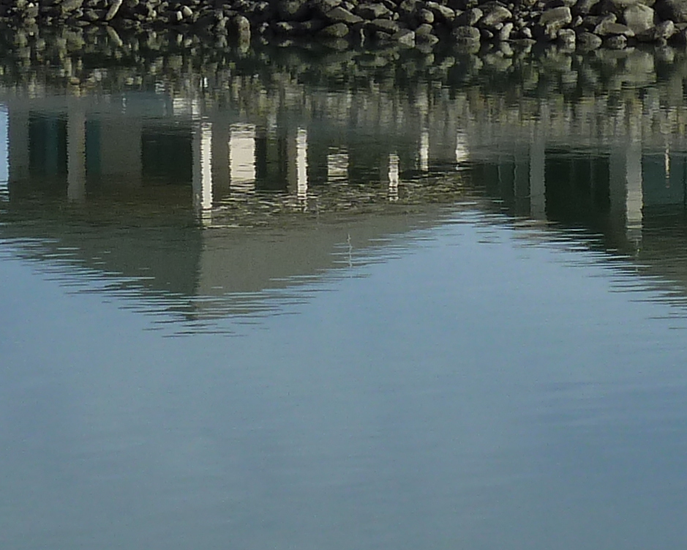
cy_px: -107
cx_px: 369
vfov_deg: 8.4
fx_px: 3720
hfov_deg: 10.5
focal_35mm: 183
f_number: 5
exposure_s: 1/400
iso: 80
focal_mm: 7.3
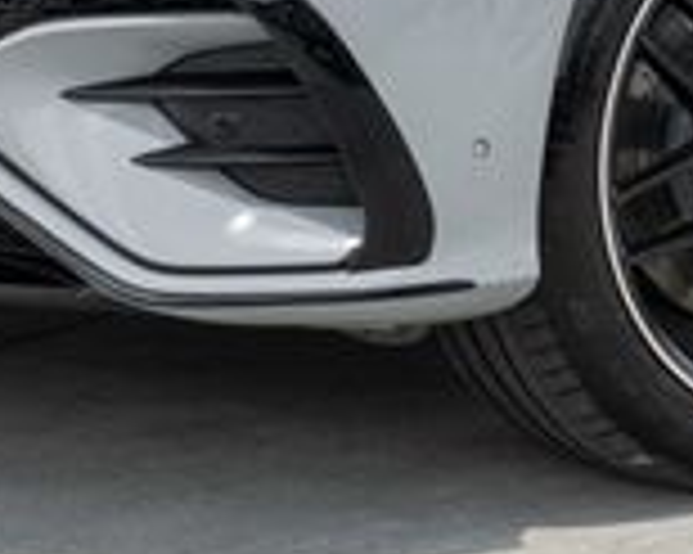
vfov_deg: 5.3
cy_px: -562
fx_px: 5821
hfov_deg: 6.8
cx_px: 909
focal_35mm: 284
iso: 100
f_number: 8
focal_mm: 39
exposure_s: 1/40
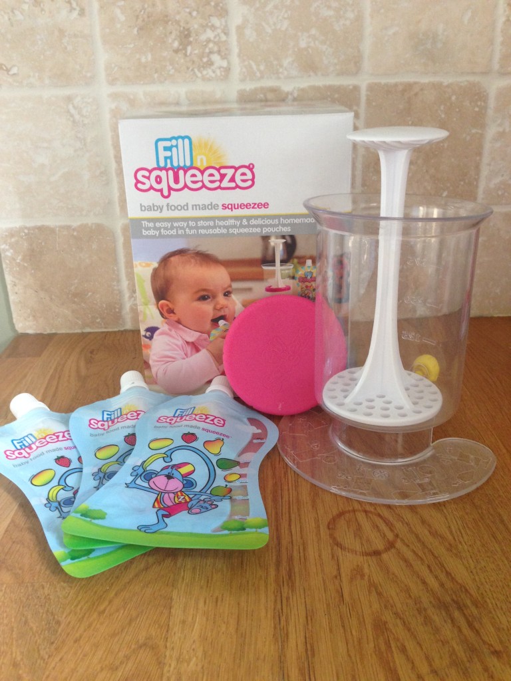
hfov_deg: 42.9
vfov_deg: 55.4
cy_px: 340
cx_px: 256
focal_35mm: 33
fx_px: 650
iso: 160
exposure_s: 1/20
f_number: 2.4
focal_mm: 4.12
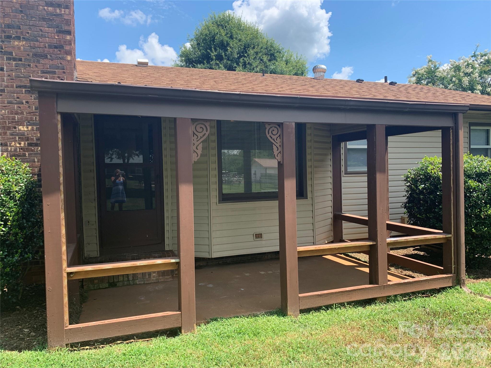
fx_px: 369
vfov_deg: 53.1
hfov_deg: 67.3
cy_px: 184
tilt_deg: -0.8
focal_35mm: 26
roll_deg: +0.6
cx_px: 246
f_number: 1.8
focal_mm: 4.25
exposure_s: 1/777
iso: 25
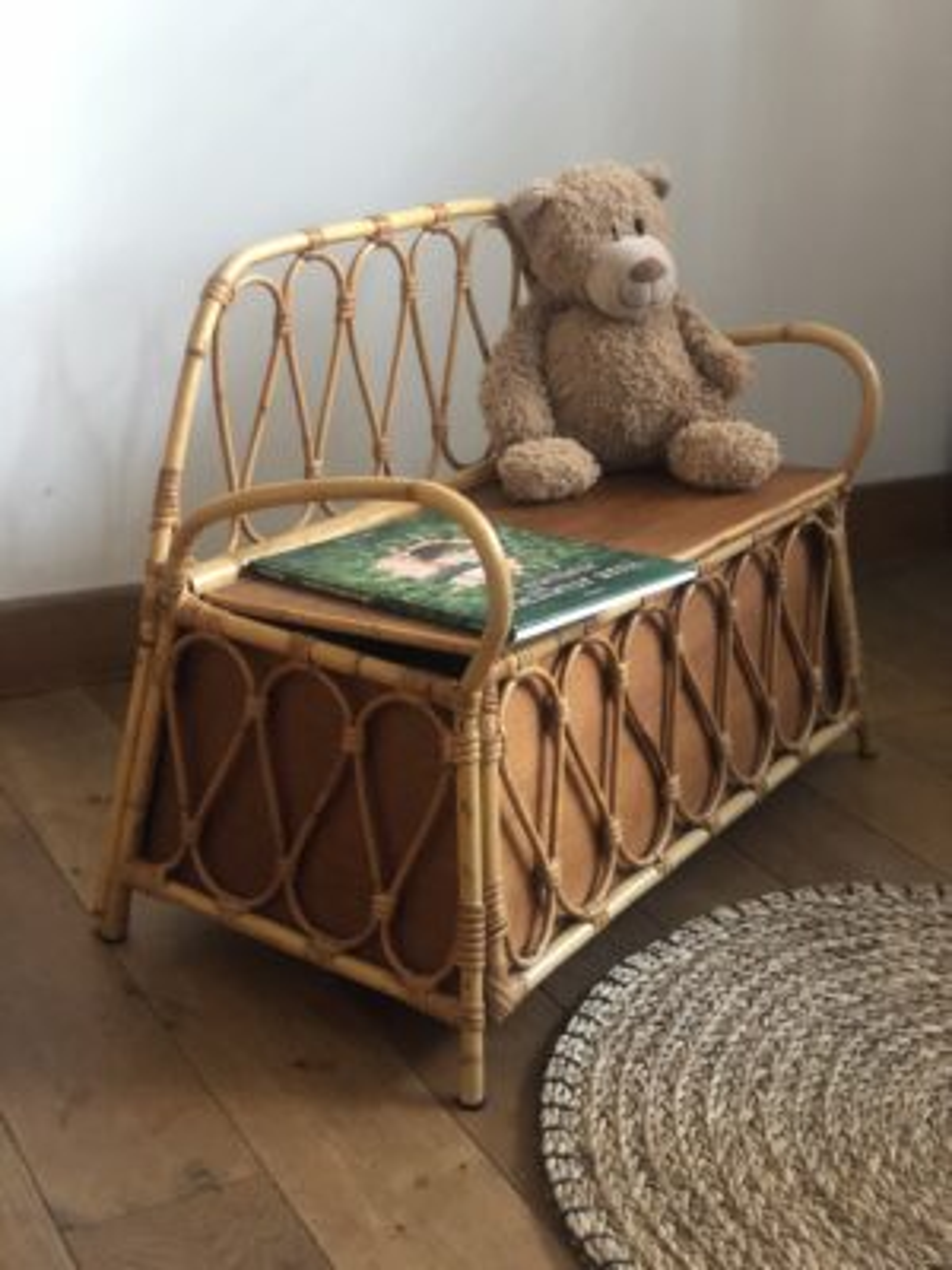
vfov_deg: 36.8
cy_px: 635
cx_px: 476
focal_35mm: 52
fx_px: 1907
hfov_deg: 28.0
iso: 200
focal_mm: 6
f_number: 2.4
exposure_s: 1/8
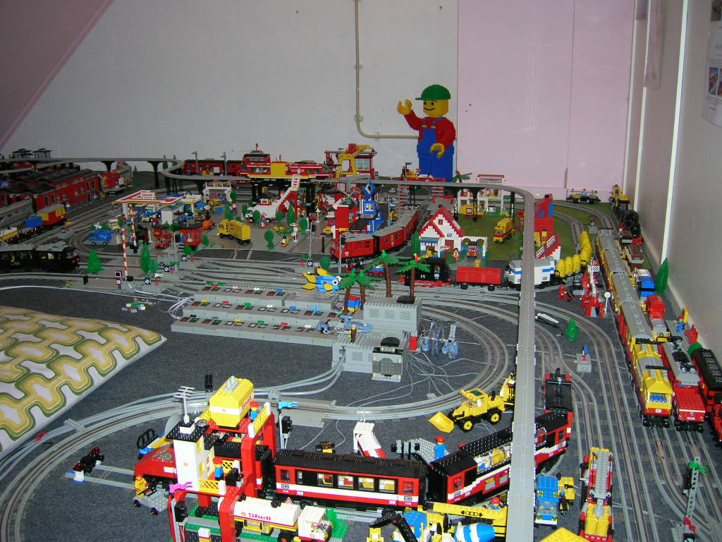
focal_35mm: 34
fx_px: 709
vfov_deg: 41.8
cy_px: 271
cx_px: 361
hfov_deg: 54.0
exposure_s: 1/60.1
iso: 81
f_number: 2.9
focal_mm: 5.7
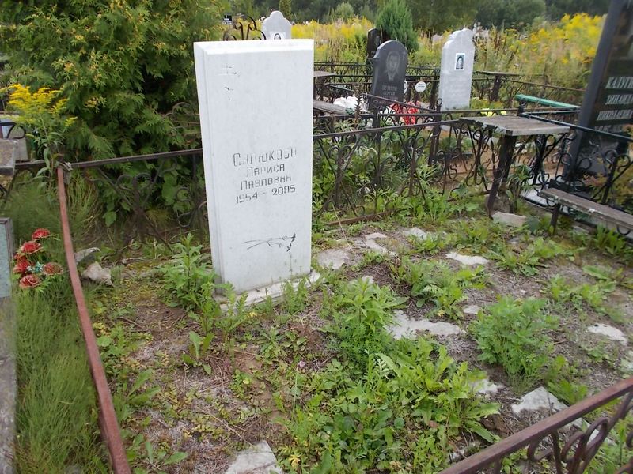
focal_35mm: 26
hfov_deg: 67.3
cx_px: 316
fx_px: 475
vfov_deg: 53.1
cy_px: 237
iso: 80
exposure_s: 1/160
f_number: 3.2
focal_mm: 4.6
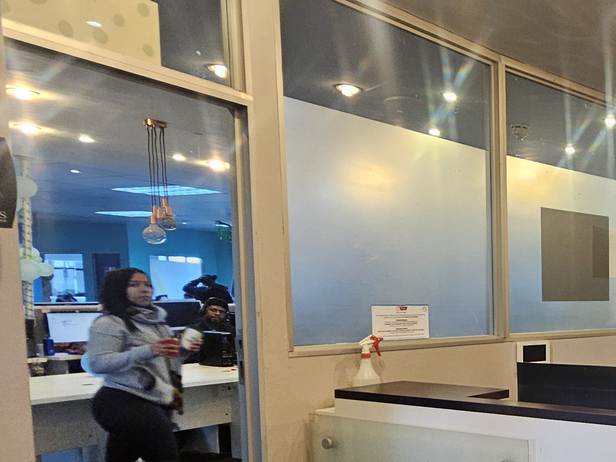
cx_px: 736
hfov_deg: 39.9
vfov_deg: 41.6
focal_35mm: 33
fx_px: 587
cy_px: 351
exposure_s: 1/50
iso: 250
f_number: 2.2
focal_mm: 2.2
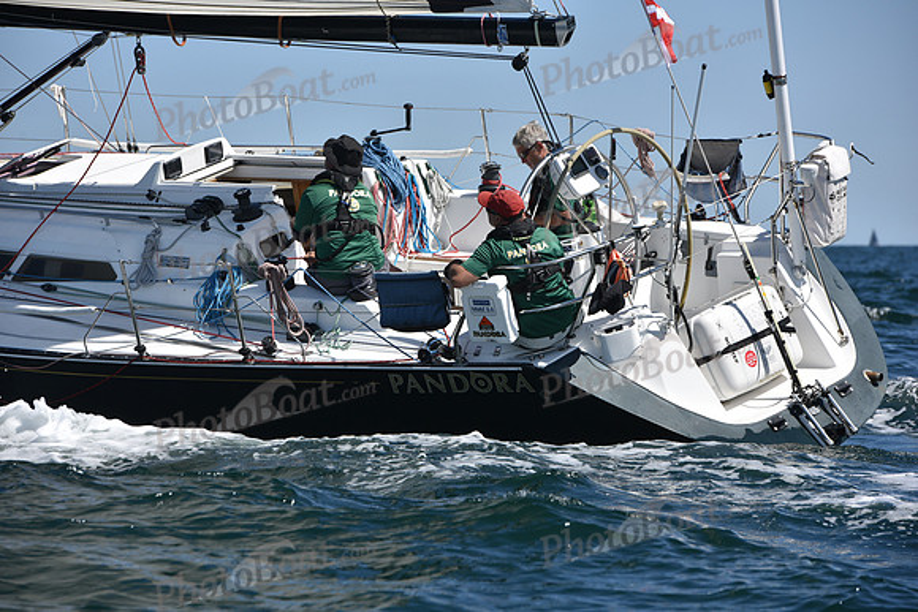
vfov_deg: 7.2
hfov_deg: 10.8
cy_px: 306
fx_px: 4846
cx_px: 459
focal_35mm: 190
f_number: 7.1
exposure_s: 1/1600
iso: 250
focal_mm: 190
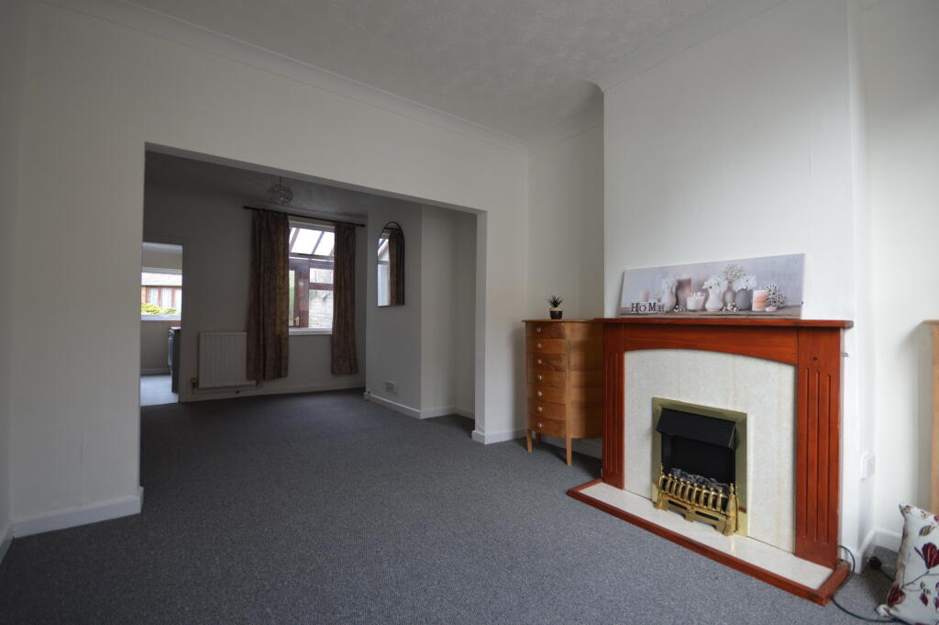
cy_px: 312
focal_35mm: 15
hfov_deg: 100.4
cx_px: 470
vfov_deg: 77.2
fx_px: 391
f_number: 4
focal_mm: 10
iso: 400
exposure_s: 1/80
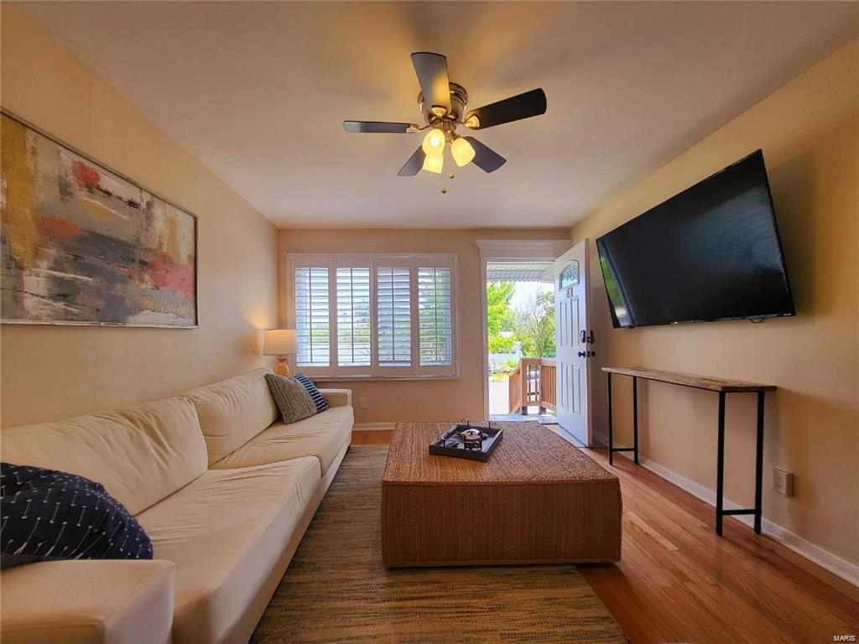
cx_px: 430
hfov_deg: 106.2
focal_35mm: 13
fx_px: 323
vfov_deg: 89.9
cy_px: 322
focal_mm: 1.74
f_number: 2.2
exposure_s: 1/120
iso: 50
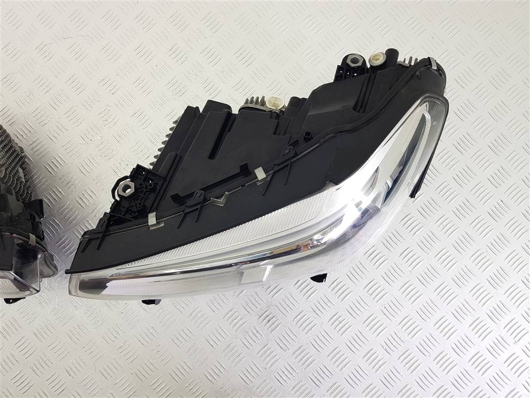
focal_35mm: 26
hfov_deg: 67.3
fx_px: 398
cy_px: 199
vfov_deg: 53.1
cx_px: 265
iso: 50
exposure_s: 1/100
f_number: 1.7
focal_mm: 4.2
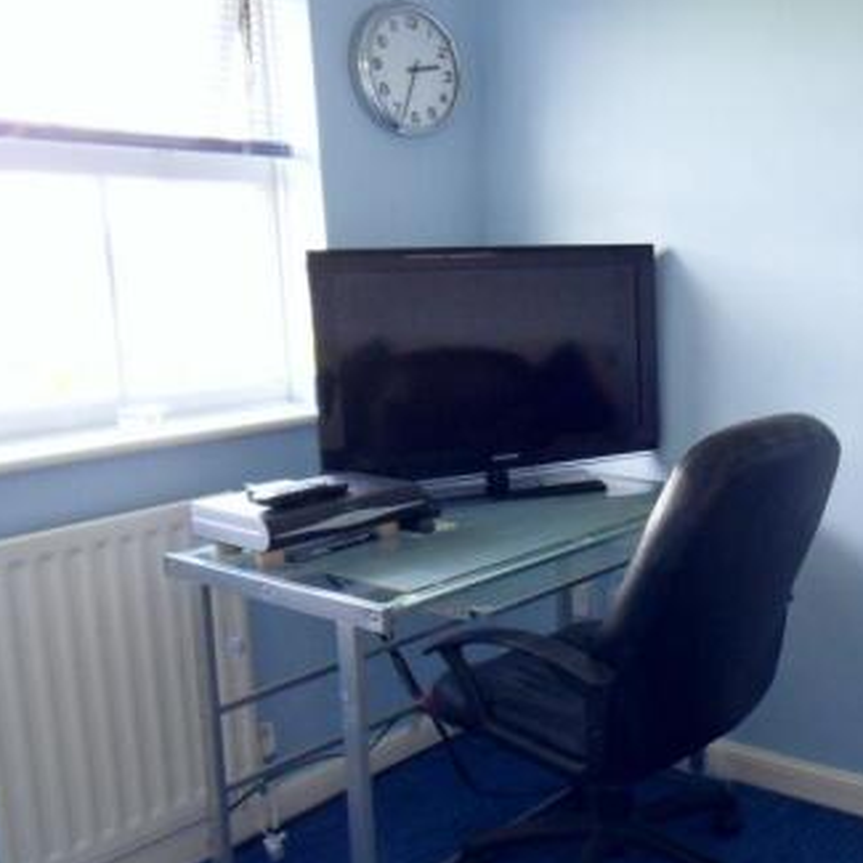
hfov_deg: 40.8
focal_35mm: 38
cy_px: 432
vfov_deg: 43.9
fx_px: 1072
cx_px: 761
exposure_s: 1/30
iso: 200
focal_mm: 4.2
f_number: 3.3
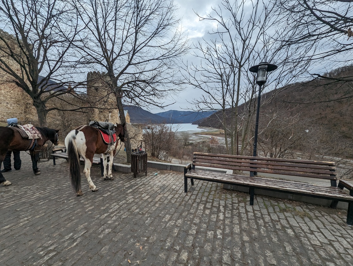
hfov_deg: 106.1
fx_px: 133
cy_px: 133
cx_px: 176
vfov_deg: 90.0
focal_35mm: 13
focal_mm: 1.95
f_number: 2.2
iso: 47
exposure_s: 1/689
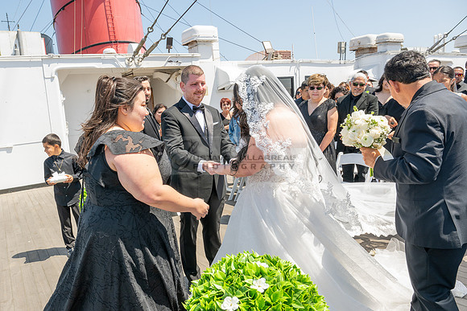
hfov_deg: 64.8
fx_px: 365
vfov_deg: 46.2
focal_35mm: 28
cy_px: 174
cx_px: 194
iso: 200
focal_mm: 24
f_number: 9
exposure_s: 1/200
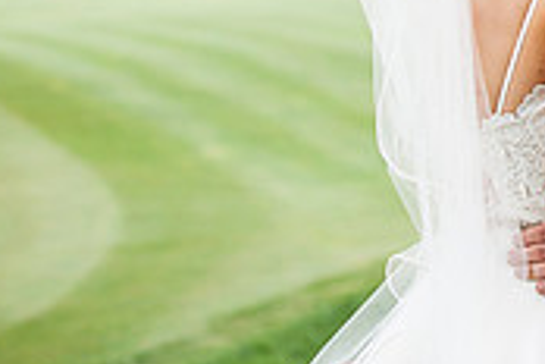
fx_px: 3527
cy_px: -169
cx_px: 714
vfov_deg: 5.8
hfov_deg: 8.7
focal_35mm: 233
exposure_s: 1/800
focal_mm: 70
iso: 640
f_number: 2.8
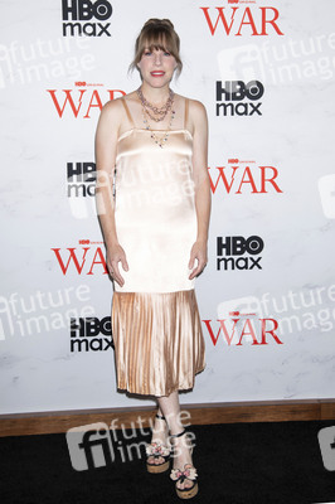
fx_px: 699
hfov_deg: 26.9
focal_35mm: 50
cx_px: 168
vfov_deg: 39.6
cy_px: 252
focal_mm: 50
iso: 640
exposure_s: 1/200
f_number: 5.6
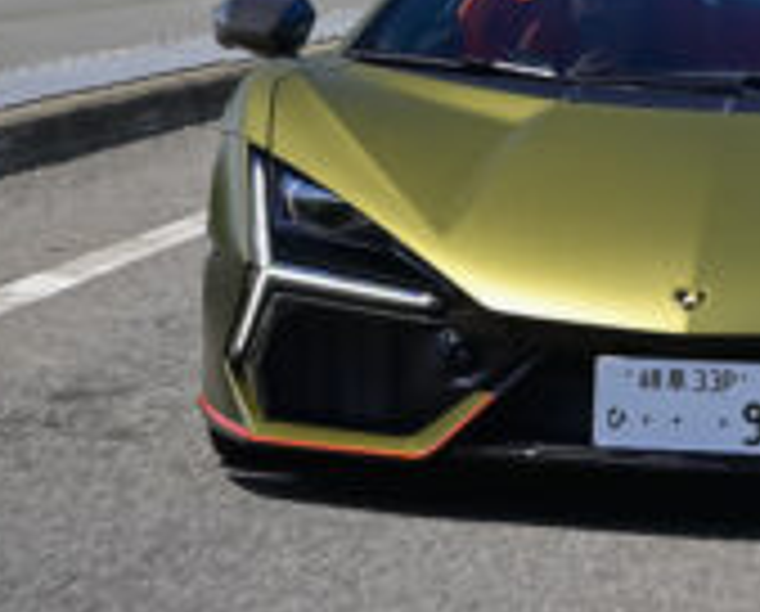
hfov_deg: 6.6
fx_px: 6493
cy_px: -124
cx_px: 1264
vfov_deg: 5.4
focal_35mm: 288
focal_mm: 65
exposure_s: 1/250
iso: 250
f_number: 7.1
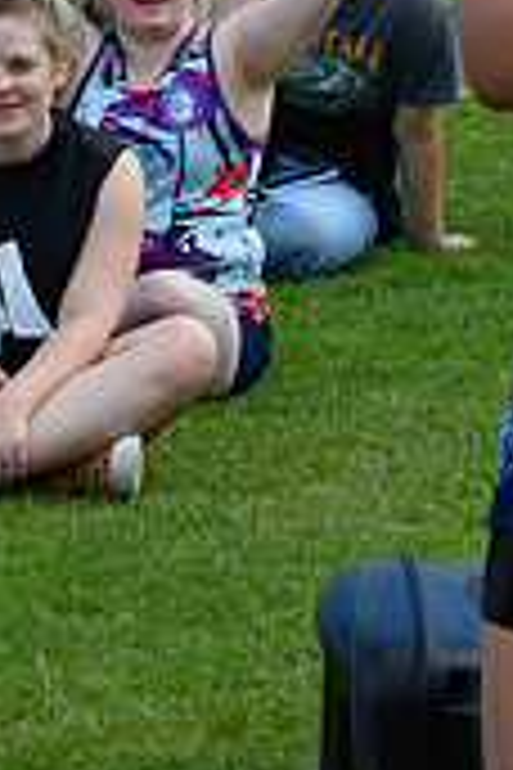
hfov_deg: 6.0
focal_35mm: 227
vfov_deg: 9.0
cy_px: -169
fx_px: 4852
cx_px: 804
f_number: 8
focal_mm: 43
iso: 200
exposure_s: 1/320
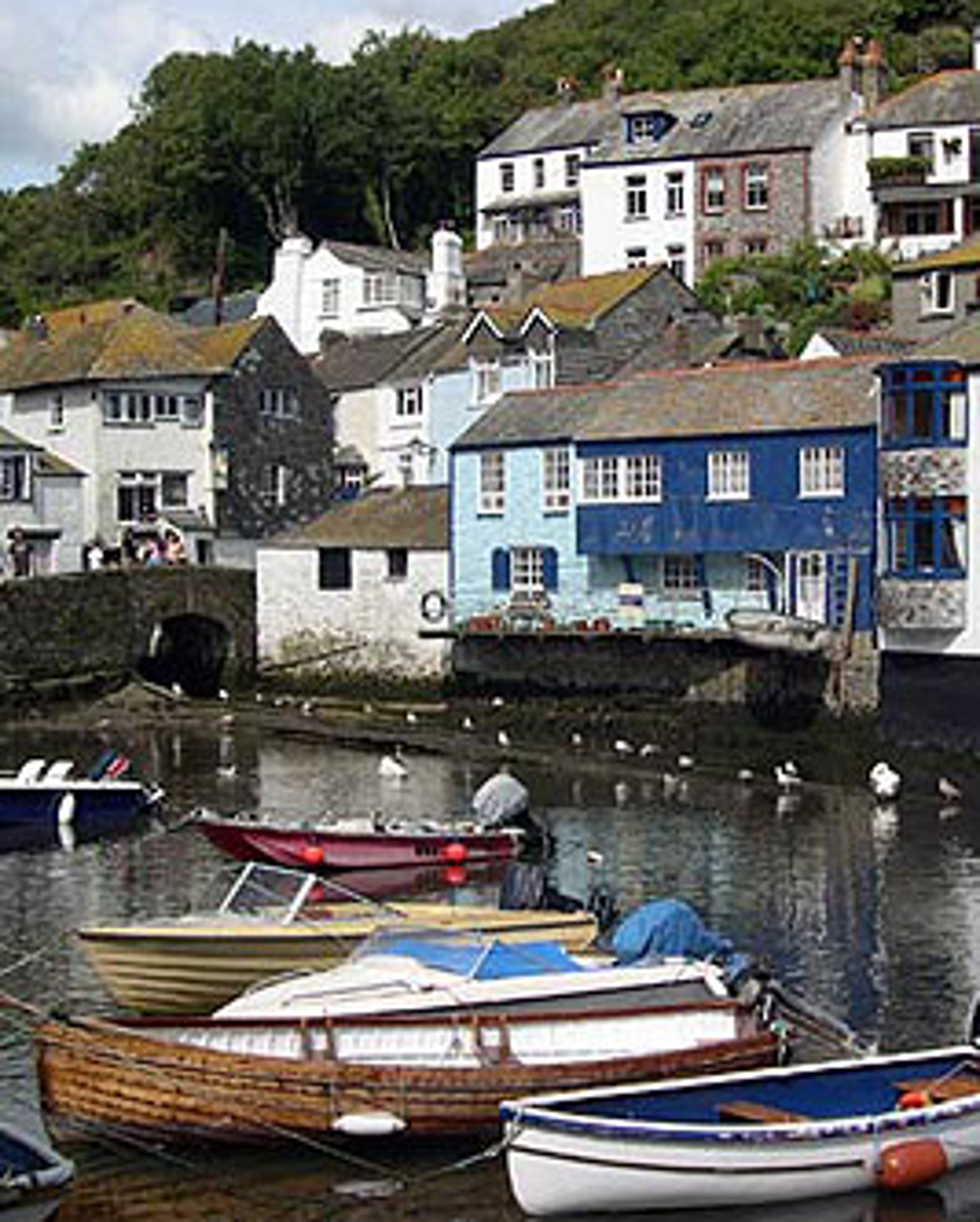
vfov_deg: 30.5
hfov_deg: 24.6
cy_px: 605
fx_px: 2245
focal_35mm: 62
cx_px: 620
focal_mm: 10.1
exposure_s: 1/205
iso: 100
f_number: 8.4
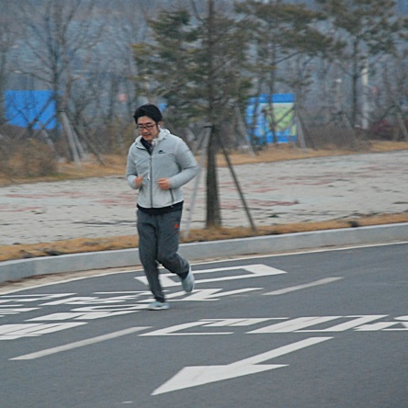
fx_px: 3680
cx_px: 146
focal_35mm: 276
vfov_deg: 6.3
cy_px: 185
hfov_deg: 6.3
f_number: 5.6
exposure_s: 1/30
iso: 1100
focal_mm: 120
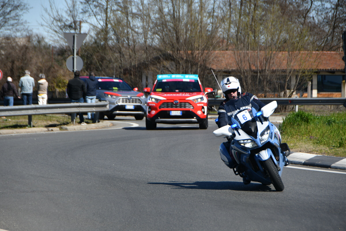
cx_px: 173
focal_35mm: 202
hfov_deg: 10.2
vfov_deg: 6.8
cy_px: 116
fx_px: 1946
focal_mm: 135
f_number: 5.6
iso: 200
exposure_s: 1/1250
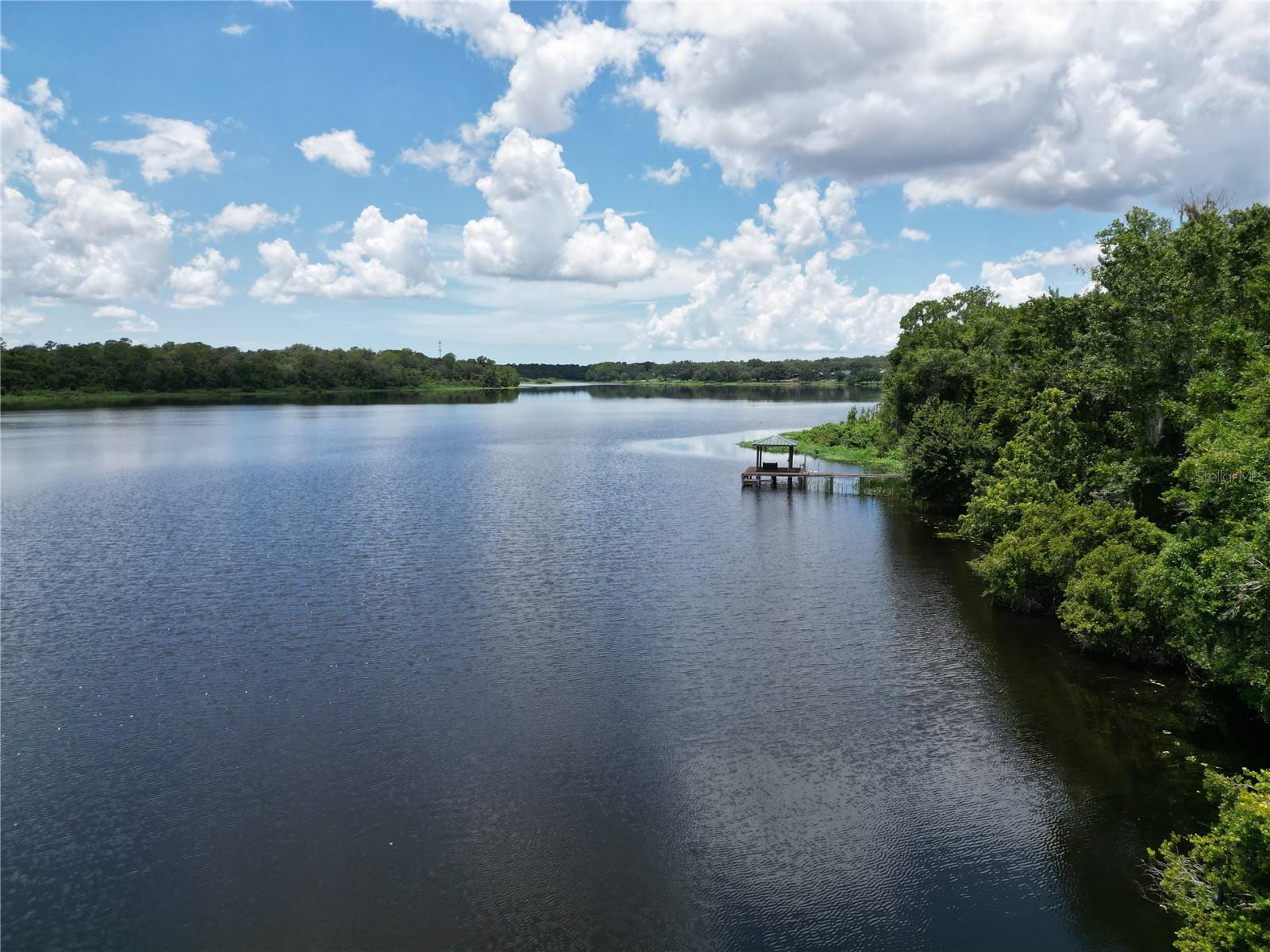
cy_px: 476
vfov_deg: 56.8
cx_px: 635
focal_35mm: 24
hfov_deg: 71.6
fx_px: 881
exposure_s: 1/3200
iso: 130
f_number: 1.7
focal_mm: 6.72
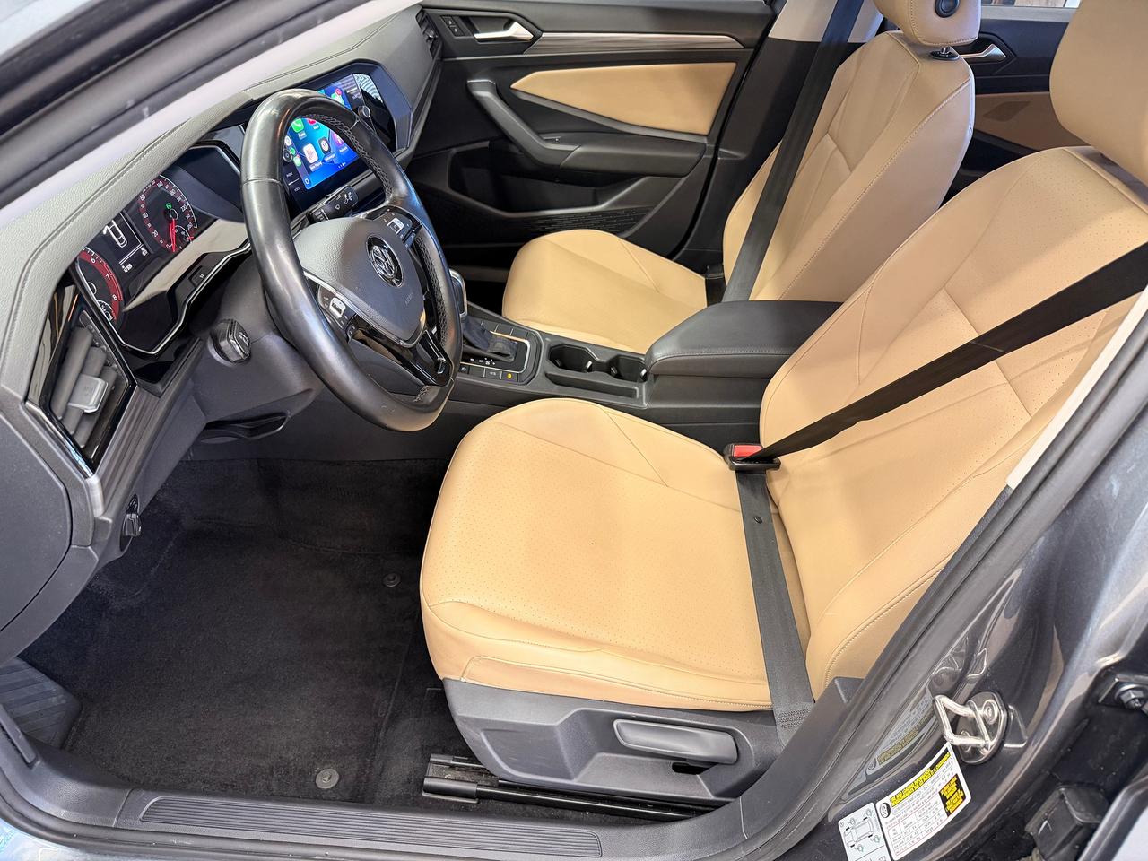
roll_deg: -2.6
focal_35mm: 24
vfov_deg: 56.8
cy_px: 430
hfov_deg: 71.6
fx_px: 796
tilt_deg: -36.6
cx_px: 574
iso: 320
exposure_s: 1/60
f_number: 1.78
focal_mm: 6.76
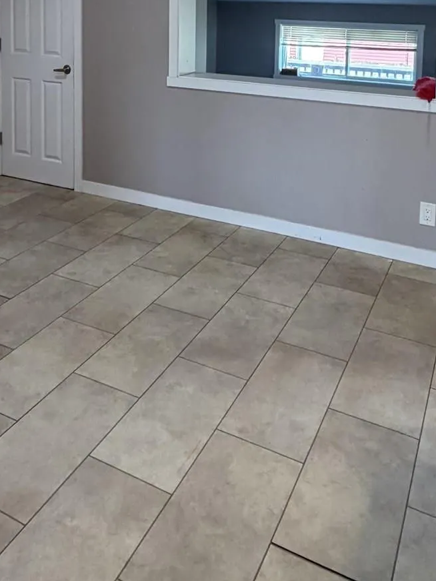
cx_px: 165
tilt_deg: -5.5
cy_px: 43
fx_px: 621
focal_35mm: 37
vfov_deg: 44.9
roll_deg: -0.8
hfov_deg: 38.4
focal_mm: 2.22
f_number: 2.2
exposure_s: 1/60
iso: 160
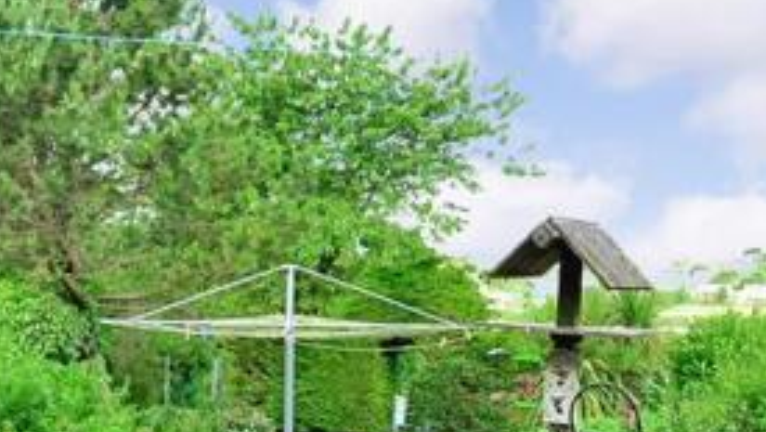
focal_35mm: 56
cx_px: 78
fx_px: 1143
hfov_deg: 34.9
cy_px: 277
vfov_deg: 21.3
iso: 200
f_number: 5.6
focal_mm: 15
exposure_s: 1/125
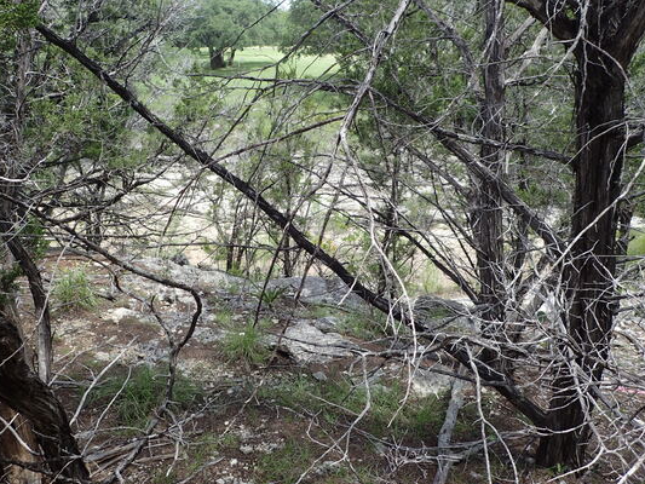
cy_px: 241
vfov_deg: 46.8
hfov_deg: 59.9
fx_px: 559
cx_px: 301
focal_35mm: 30
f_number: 2.8
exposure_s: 1/400
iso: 100
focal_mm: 4.5
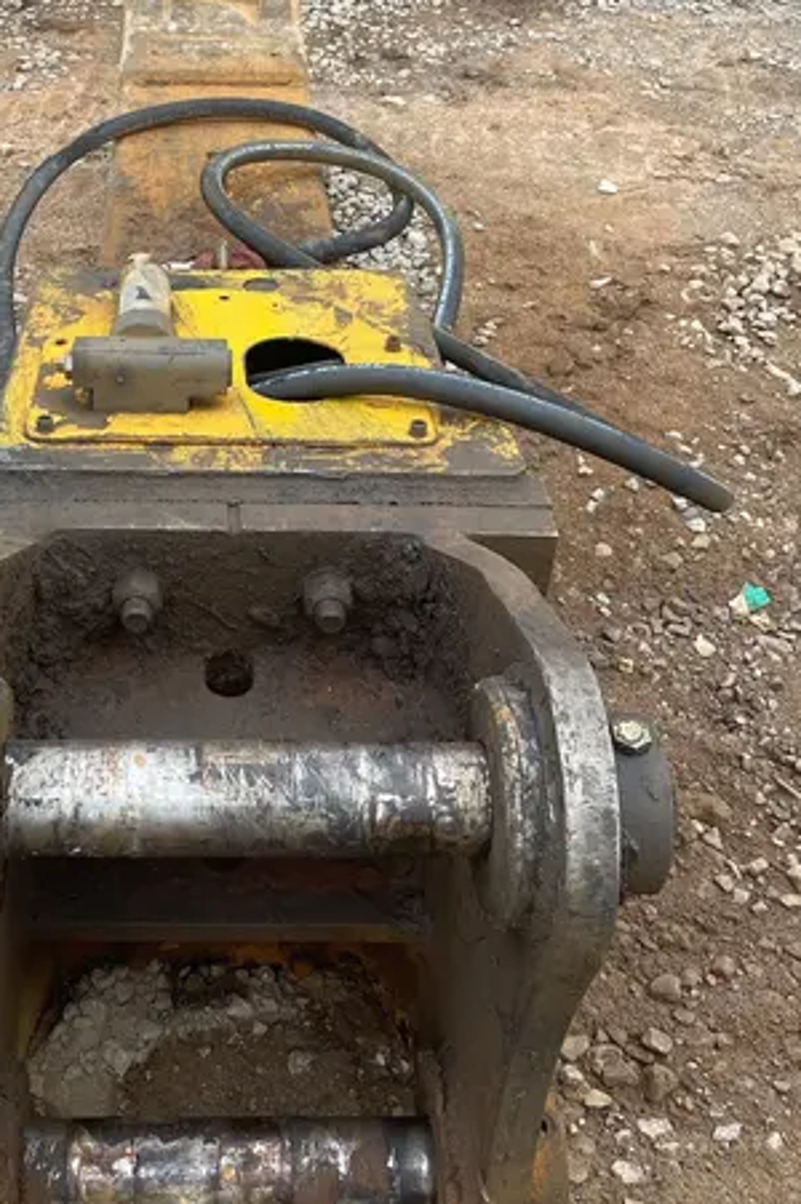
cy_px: 386
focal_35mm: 44
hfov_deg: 30.1
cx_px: 219
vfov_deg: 43.8
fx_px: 1471
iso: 32
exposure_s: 1/485
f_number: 1.6
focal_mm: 4.2
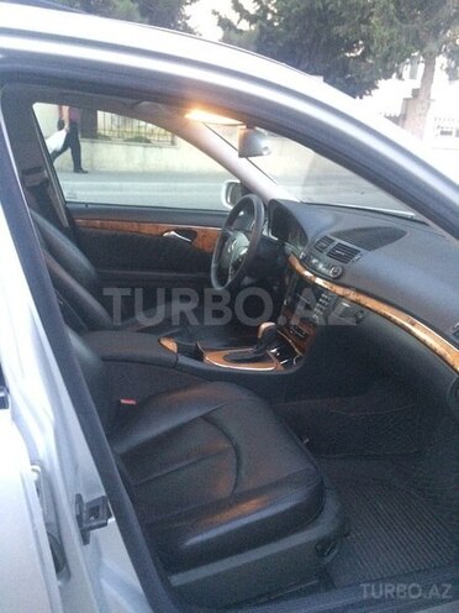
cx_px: 230
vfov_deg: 61.7
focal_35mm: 29
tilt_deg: -18.2
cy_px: 306
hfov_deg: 48.2
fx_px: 513
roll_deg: -3.1
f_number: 2.2
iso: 320
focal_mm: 4.15
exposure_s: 1/17
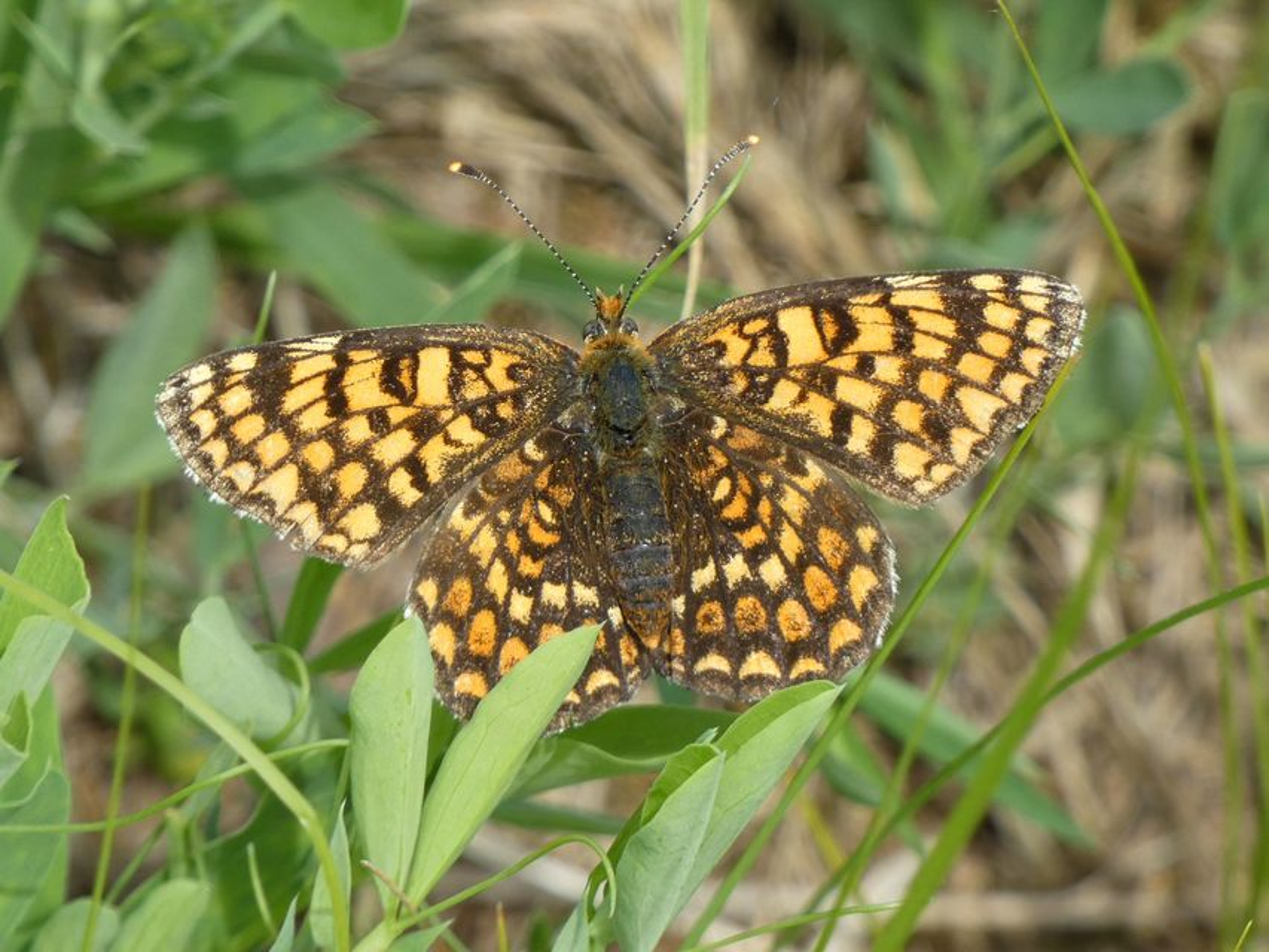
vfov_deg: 2.6
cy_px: 476
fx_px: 20752
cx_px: 634
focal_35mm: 566
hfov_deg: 3.5
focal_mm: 101.4
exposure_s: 1/100
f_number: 5.6
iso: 125
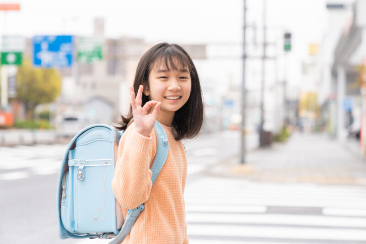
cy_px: 122
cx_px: 183
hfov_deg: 28.8
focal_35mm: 70
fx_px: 711
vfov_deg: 19.4
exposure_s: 1/500
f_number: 2.8
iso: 400
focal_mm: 70
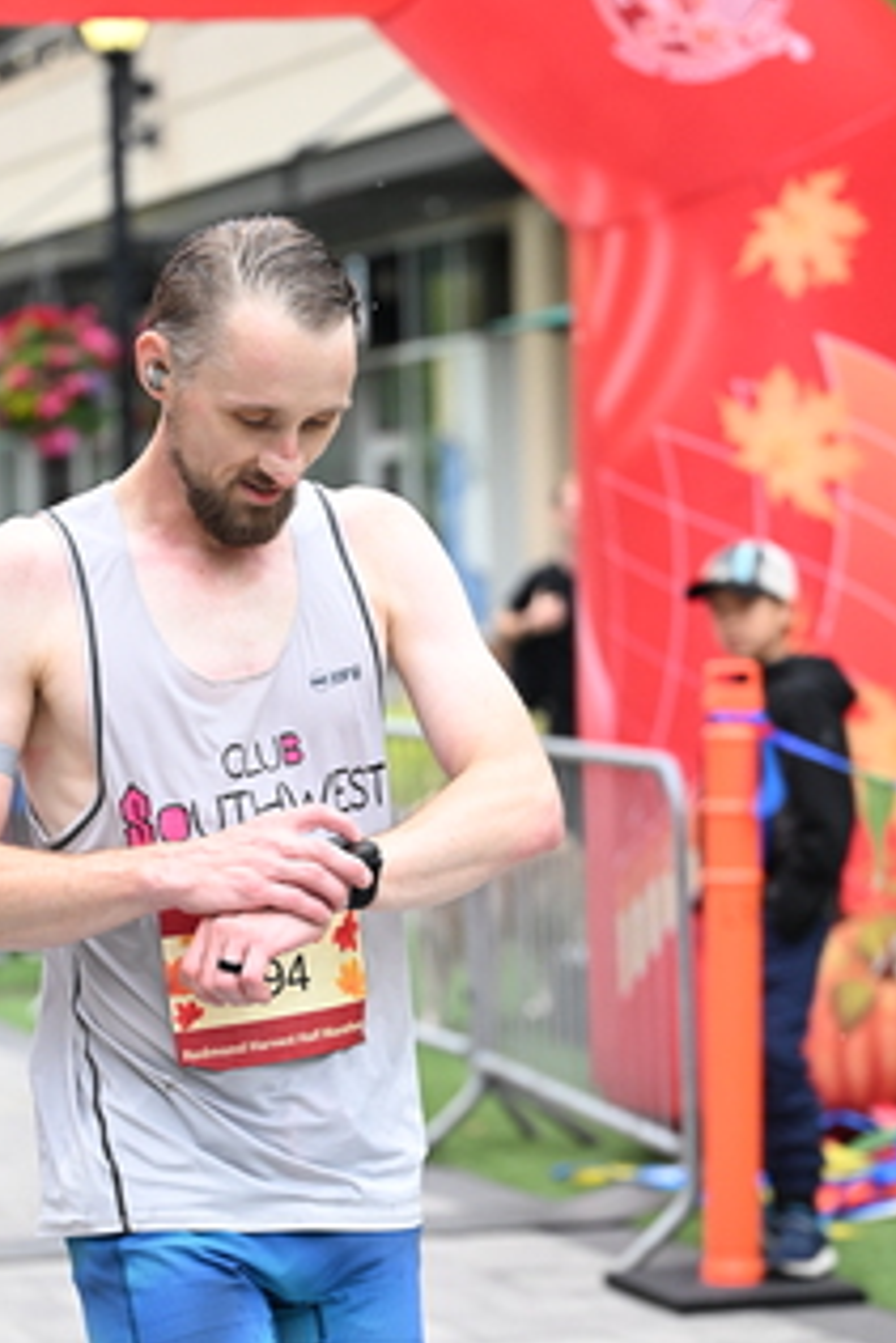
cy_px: 914
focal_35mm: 122
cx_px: 355
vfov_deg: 16.7
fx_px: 4549
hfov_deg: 11.2
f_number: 2.8
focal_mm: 70
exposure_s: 1/1250
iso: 1600
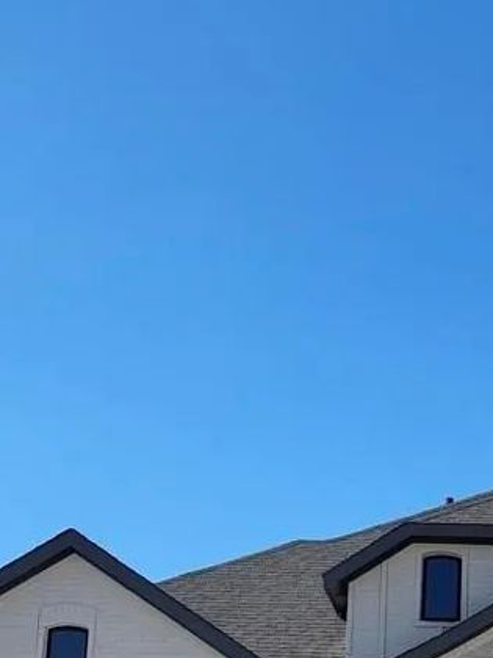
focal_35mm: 78
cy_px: 642
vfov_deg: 24.0
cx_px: 526
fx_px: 1481
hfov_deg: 18.3
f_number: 1.78
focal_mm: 6.76
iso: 80
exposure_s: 1/4673
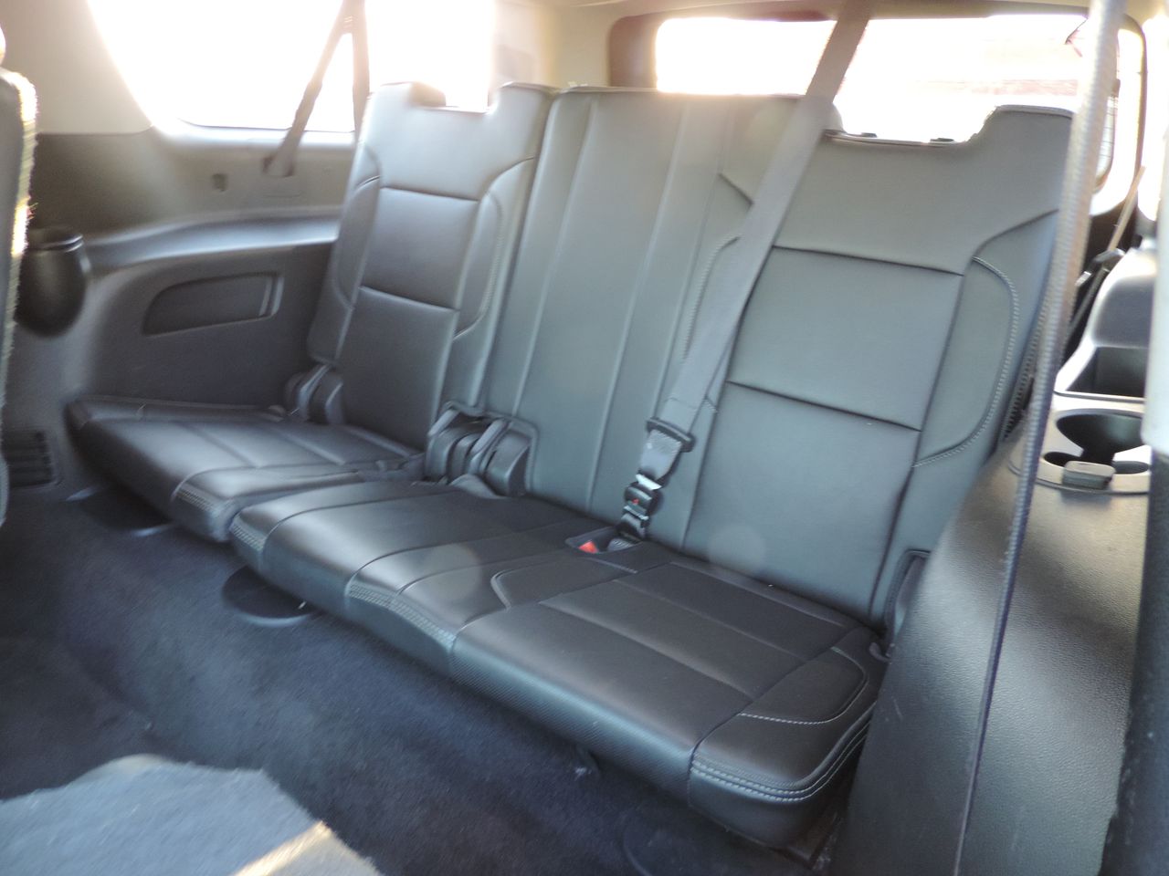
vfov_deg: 56.8
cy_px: 438
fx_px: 810
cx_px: 584
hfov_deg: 71.6
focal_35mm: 24
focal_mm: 4.3
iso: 400
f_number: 3
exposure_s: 1/10
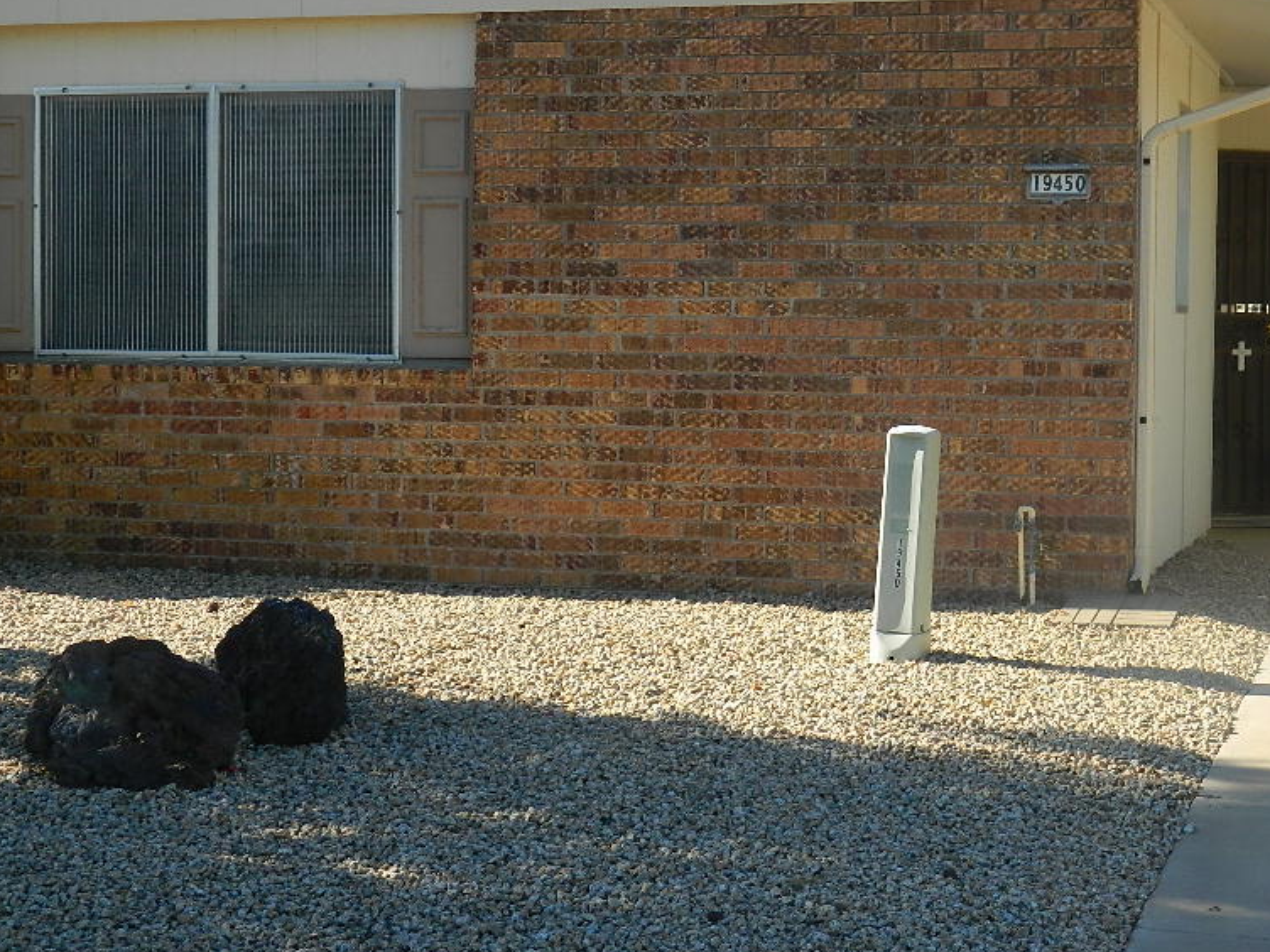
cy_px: 393
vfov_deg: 22.9
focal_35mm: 64
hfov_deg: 30.1
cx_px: 831
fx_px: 2348
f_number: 3.6
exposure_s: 1/320
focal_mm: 8.4
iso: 80
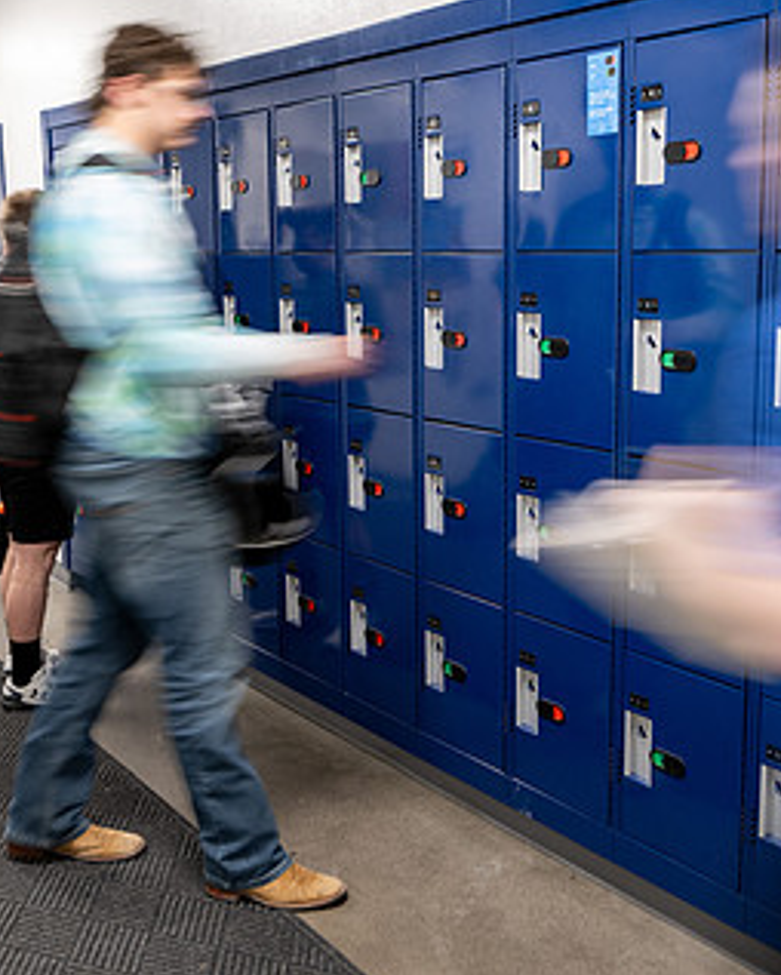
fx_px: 1241
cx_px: 529
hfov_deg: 34.6
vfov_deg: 42.9
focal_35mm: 43
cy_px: 480
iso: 250
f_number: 4
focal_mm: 21.5
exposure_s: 1/10
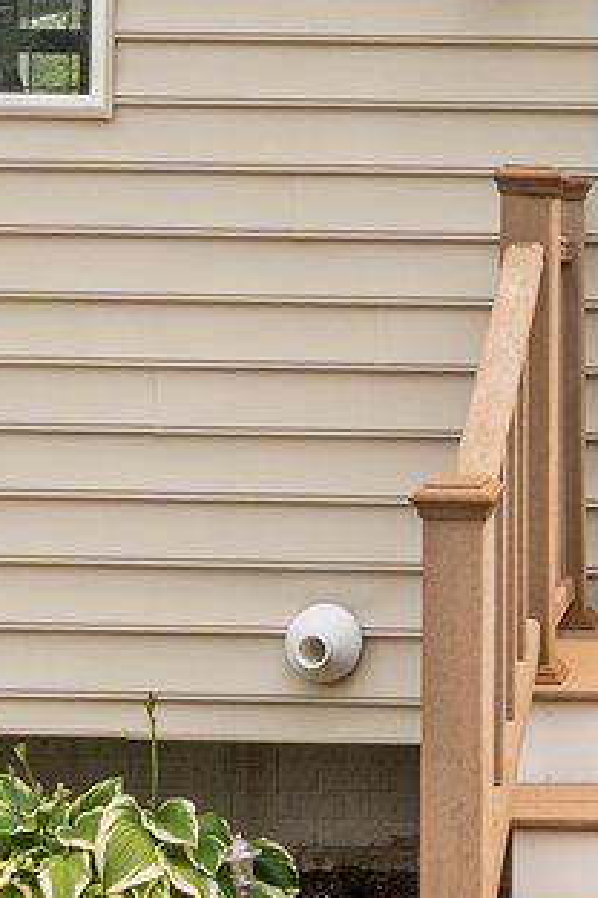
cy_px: 88
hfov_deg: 14.1
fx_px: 2292
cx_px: 857
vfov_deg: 21.6
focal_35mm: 92
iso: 320
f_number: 13
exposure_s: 1/250
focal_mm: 14
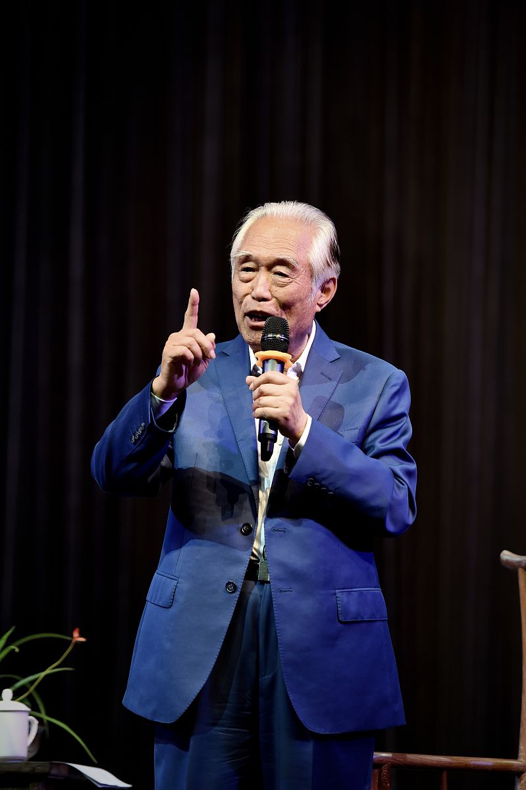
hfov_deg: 8.1
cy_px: 395
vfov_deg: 12.1
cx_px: 263
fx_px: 3729
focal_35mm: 170
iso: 500
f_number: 3.5
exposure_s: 1/160
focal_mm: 170
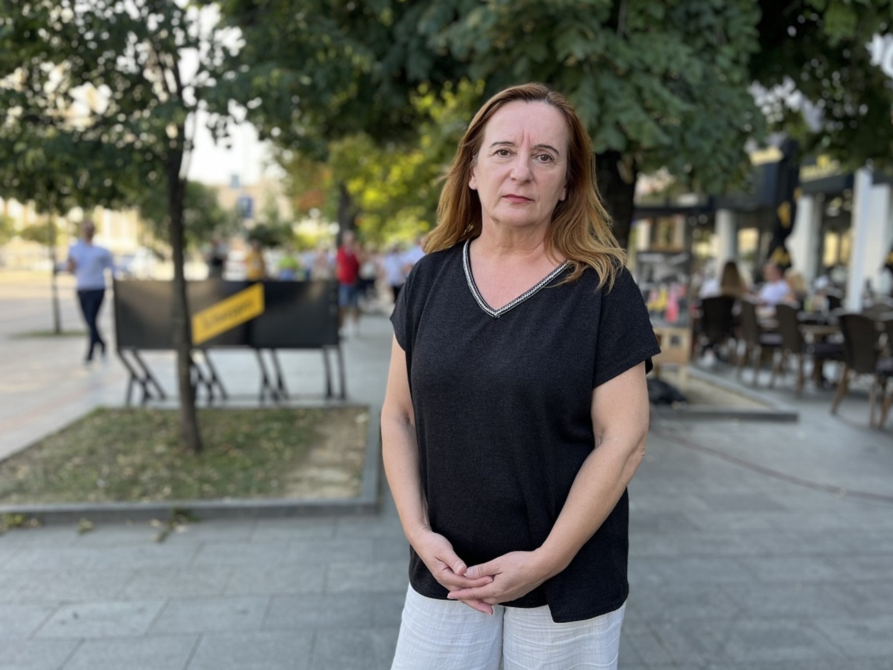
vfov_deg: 48.2
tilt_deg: -7.3
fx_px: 748
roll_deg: -1.2
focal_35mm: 29
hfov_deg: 61.6
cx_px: 437
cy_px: 359
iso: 40
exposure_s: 1/223
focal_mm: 5.1
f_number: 1.6
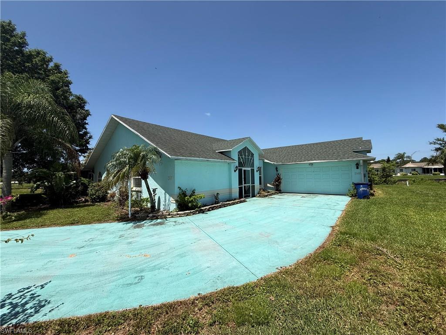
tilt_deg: +4.3
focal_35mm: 14
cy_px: 168
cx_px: 223
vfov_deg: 85.7
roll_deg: +2.8
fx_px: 180
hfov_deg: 102.1
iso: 50
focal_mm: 2.22
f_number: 2.2
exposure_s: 1/3289
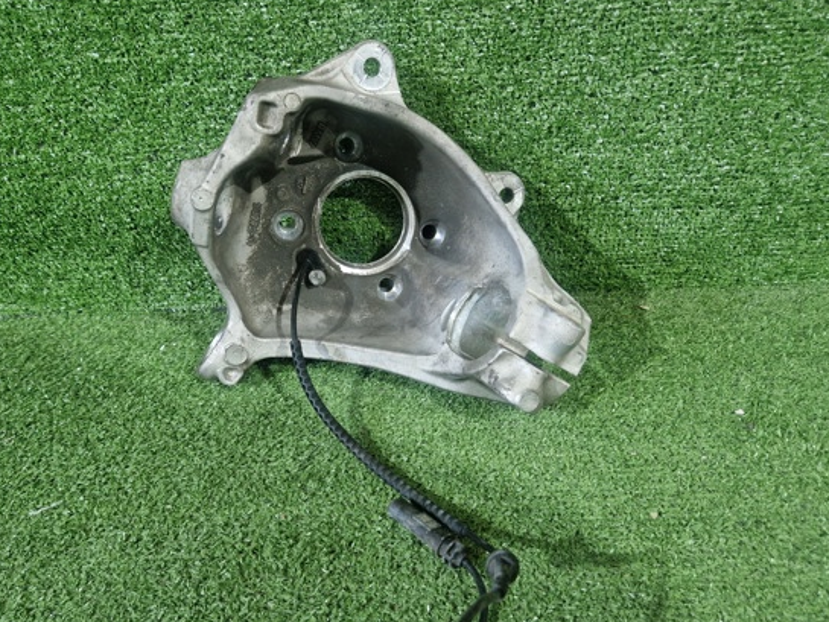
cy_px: 348
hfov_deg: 65.3
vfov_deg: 51.3
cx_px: 403
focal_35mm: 27
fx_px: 647
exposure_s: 1/100
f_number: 1.8
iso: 125
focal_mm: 5.4
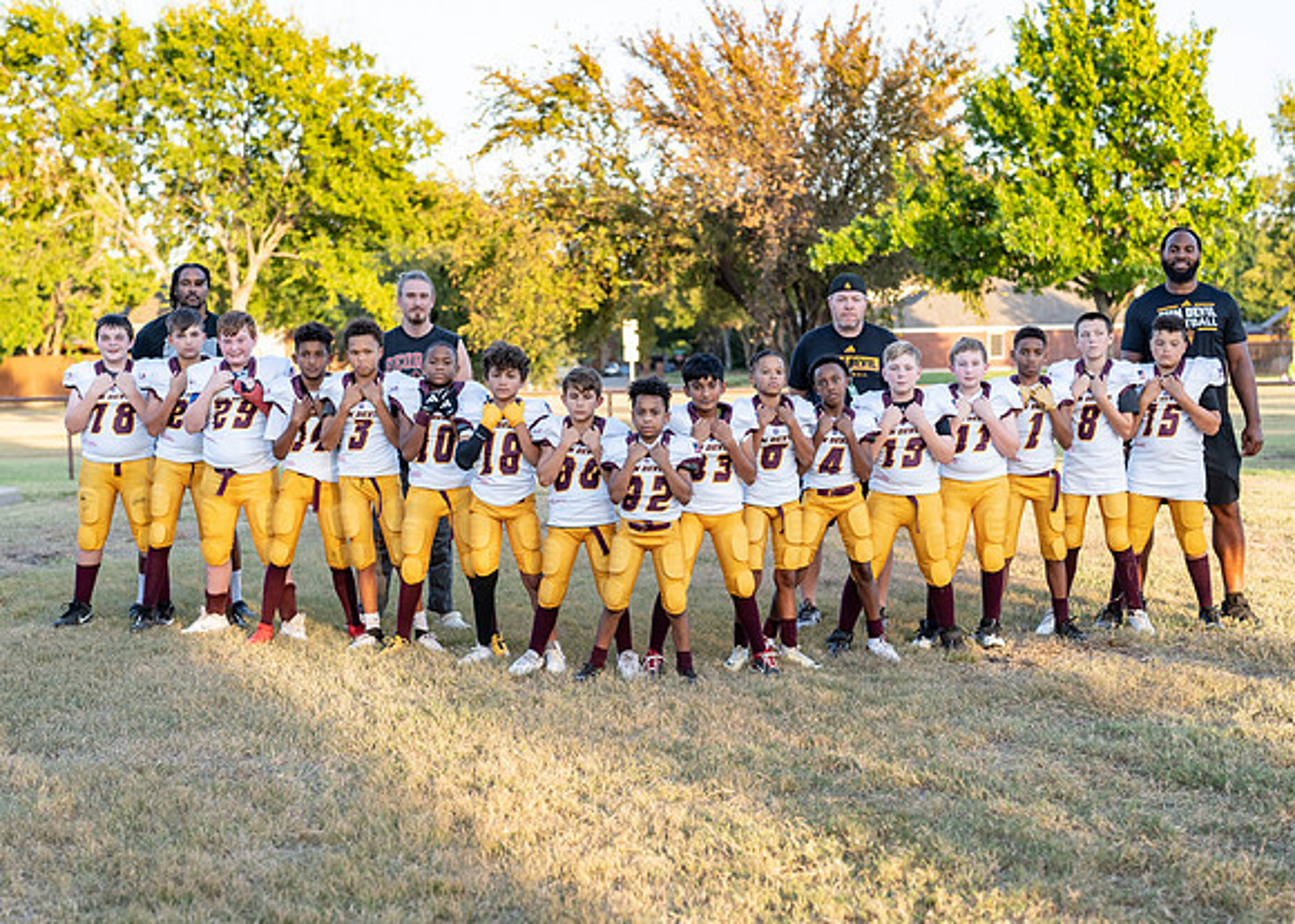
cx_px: 612
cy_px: 520
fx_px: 2228
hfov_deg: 32.4
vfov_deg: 23.4
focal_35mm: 61
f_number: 2.5
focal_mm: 50
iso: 100
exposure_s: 1/400
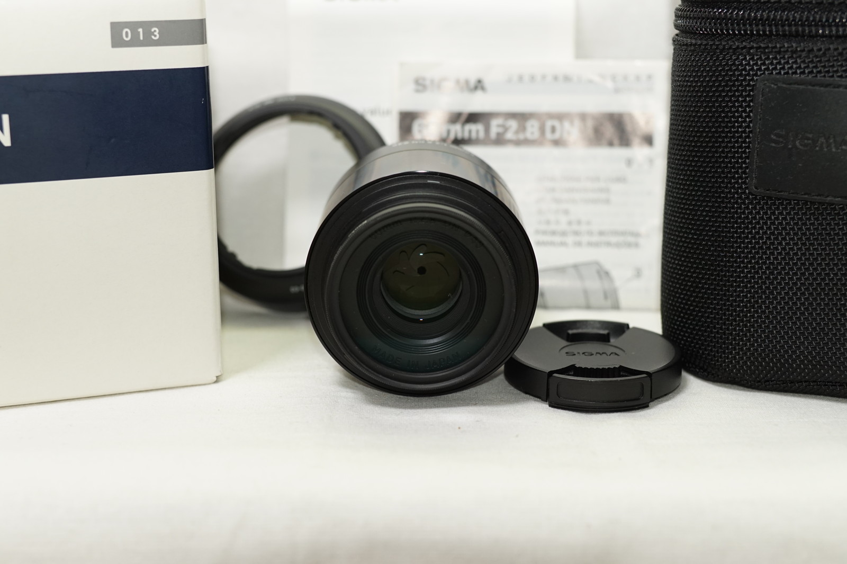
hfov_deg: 41.1
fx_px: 1129
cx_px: 424
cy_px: 282
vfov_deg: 28.0
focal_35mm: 48
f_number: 4
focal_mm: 32
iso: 500
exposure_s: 1/60
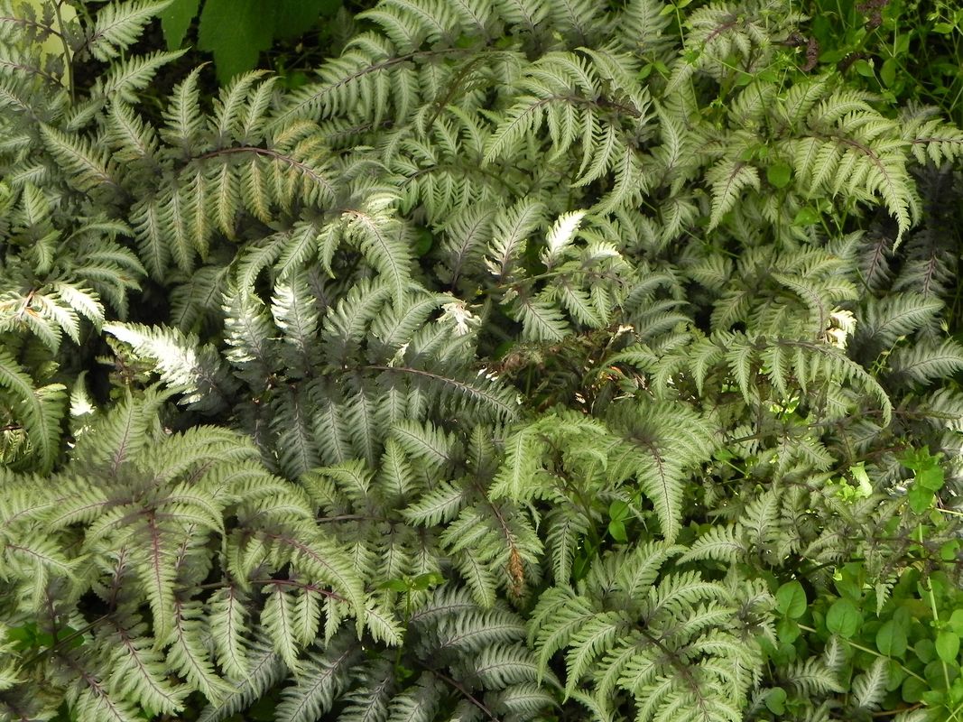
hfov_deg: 16.8
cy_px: 361
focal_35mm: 117
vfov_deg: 12.7
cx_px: 482
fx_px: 3255
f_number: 4.5
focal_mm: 20.8
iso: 160
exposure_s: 1/160
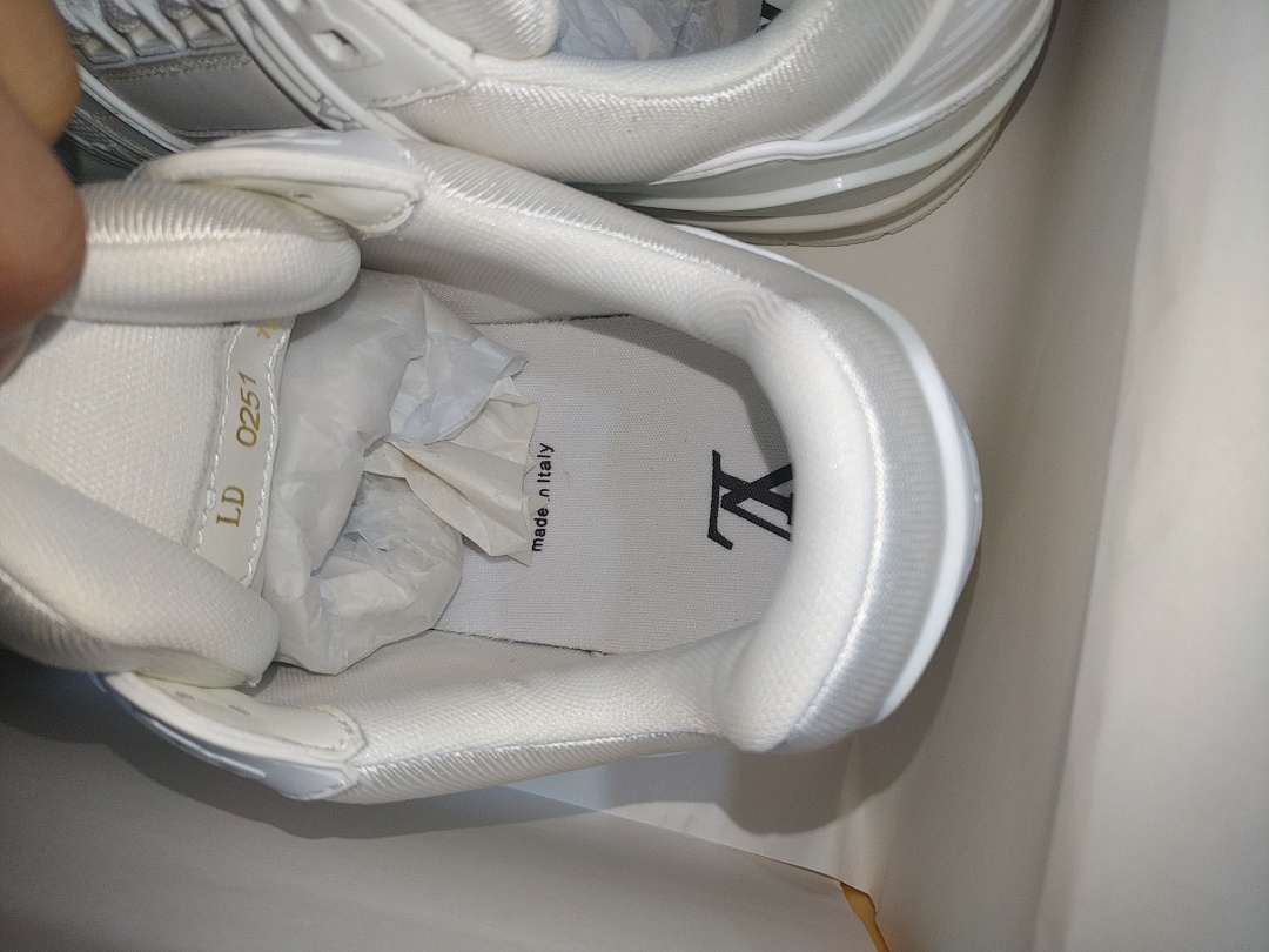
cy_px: 476
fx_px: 880
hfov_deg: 71.6
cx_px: 634
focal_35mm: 24
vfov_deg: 56.8
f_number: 1.9
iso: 100
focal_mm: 3.94
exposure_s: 1/50
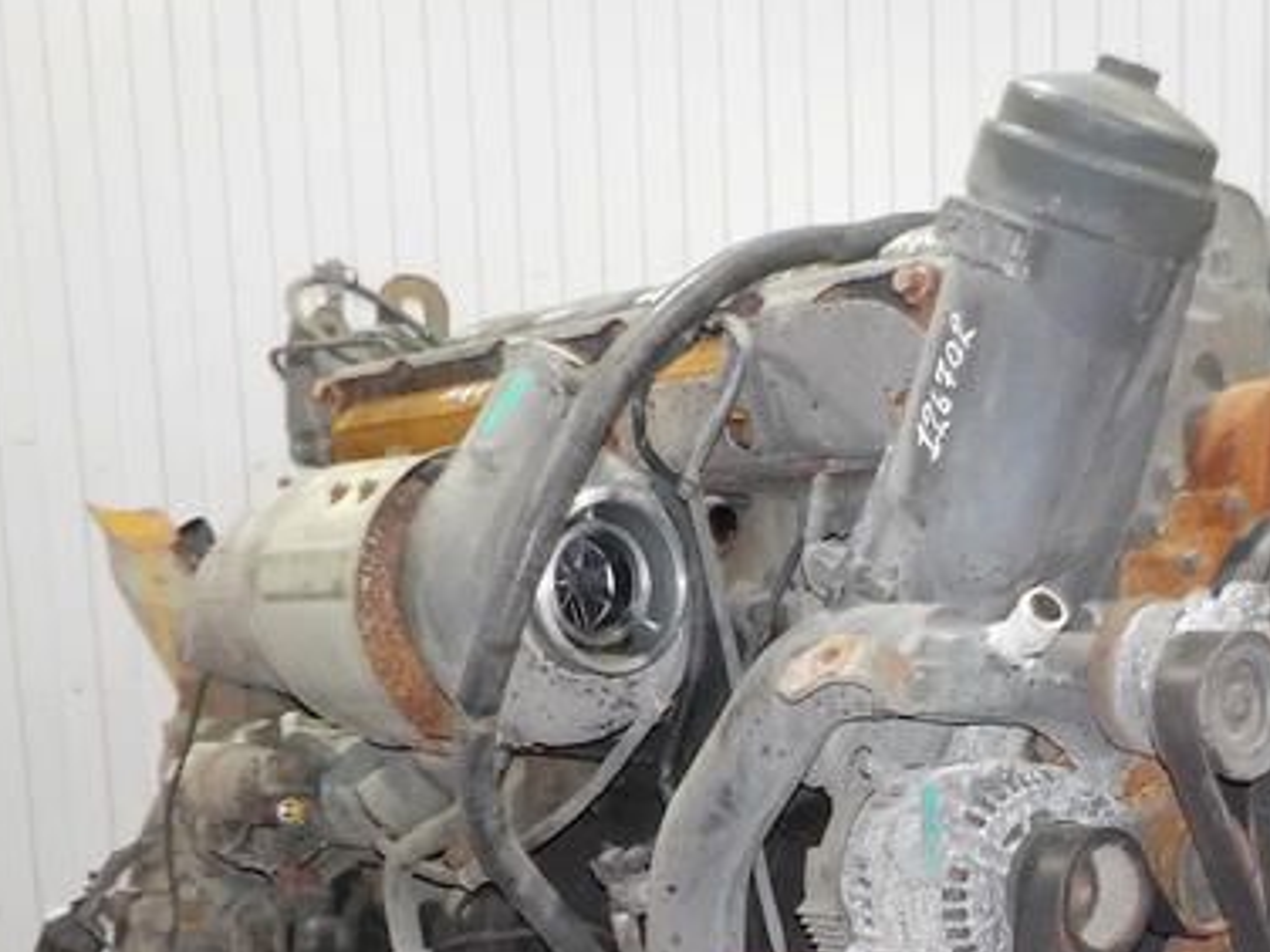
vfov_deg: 27.9
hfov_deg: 36.5
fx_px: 1871
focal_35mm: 51
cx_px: 980
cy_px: 770
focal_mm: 4.1
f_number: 3.3
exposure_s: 1/15
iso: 560
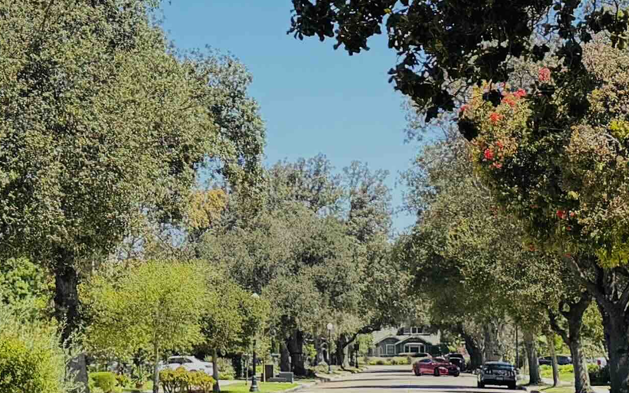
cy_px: 55
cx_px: 246
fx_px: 1457
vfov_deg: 15.2
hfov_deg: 24.3
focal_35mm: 85
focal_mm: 6.76
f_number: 1.78
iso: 80
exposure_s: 1/1464
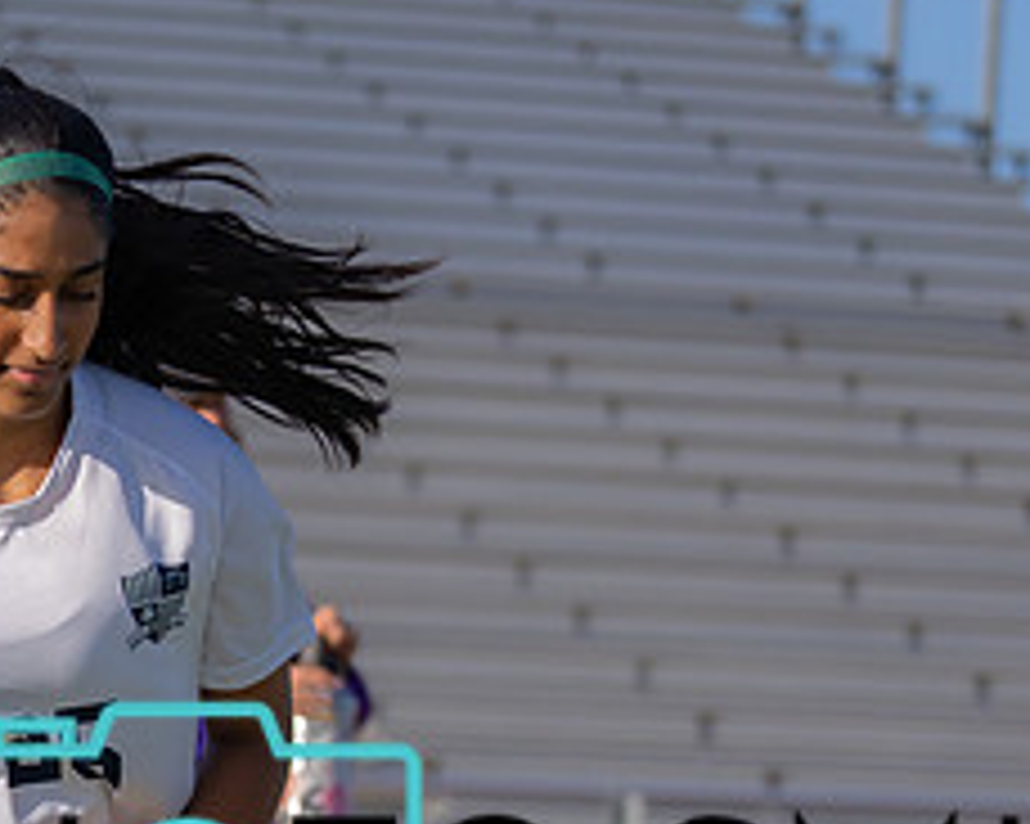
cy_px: 800
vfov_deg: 7.2
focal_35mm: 215
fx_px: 6551
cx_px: -365
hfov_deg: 8.8
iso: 200
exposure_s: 1/3200
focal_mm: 70
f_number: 2.8
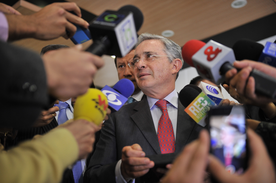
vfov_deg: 33.4
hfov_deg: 48.5
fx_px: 306
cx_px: 138
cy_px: 92
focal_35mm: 40
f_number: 2.8
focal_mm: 40
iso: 1600
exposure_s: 1/200
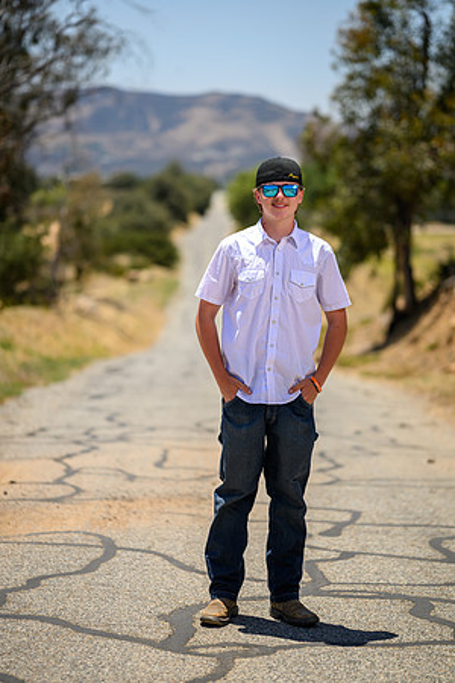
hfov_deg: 16.1
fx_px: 1611
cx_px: 228
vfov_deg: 23.9
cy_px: 342
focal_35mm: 85
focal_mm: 85
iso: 100
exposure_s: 1/3200
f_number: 1.8
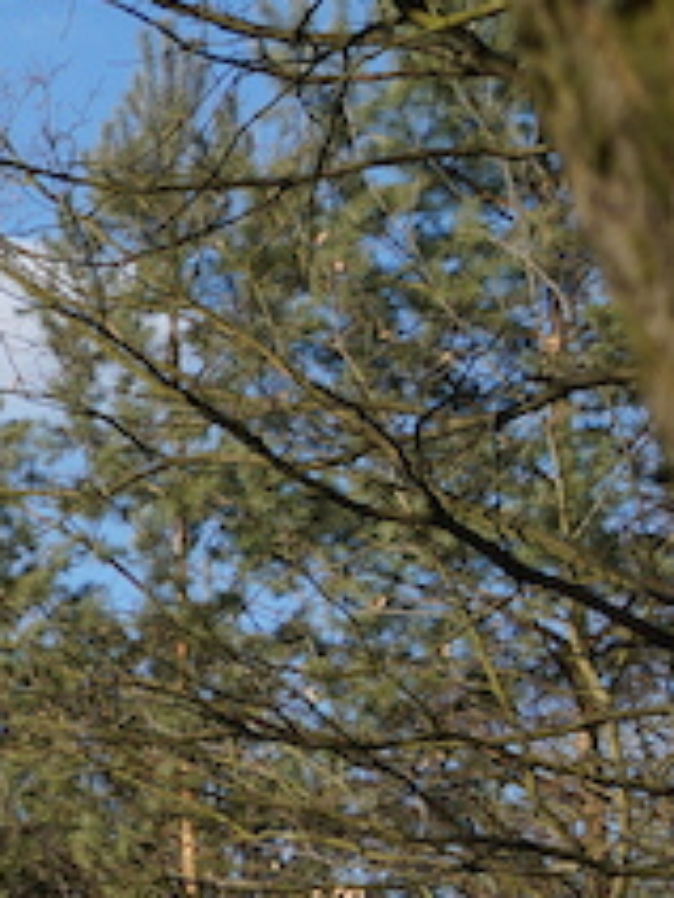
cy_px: 1190
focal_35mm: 153
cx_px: -1407
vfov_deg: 12.5
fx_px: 3972
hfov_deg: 8.1
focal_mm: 22
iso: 100
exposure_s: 1/800
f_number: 4
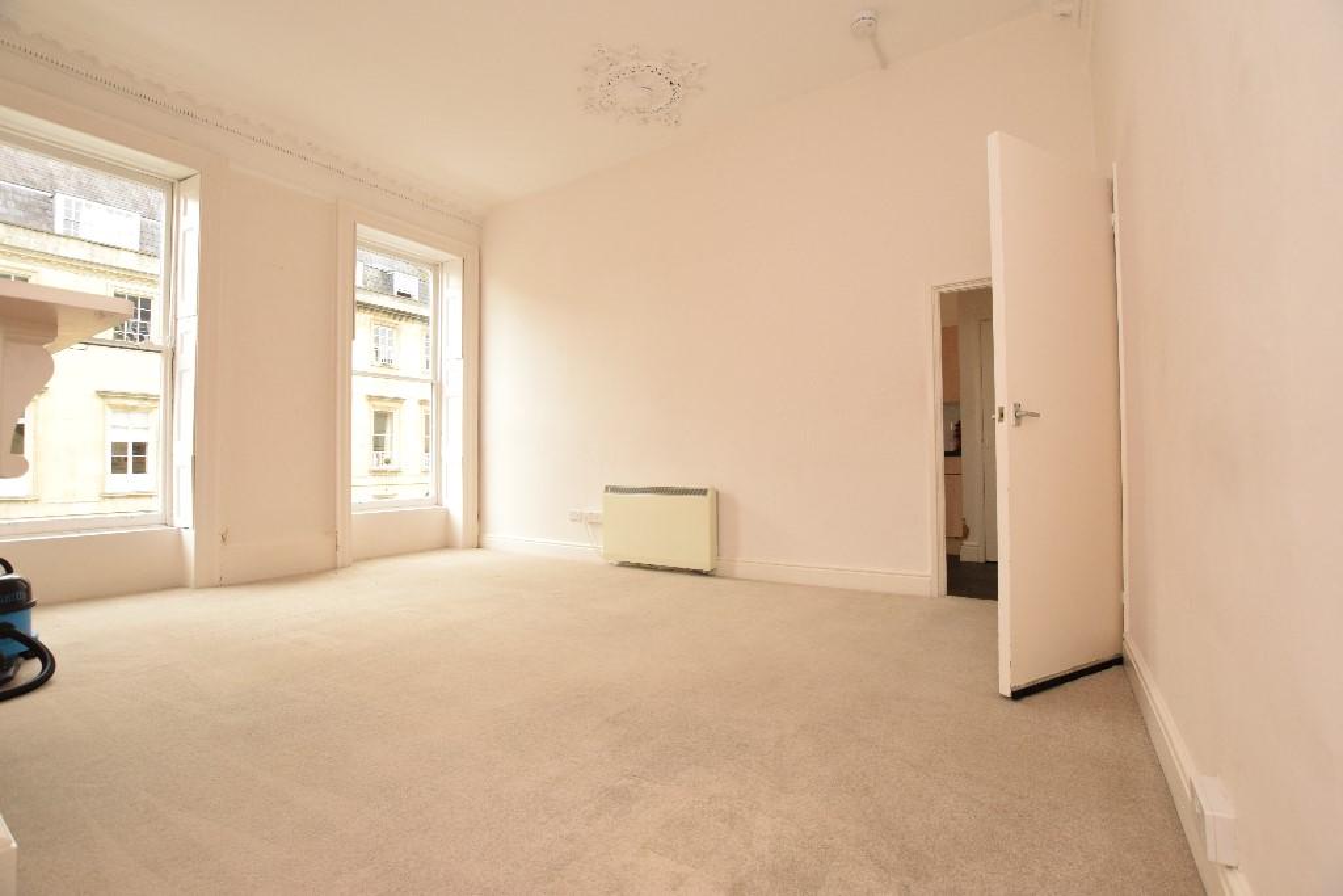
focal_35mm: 15
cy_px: 448
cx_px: 672
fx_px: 560
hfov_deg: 100.4
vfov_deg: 77.3
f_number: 5
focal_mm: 10
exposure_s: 1/200
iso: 1100
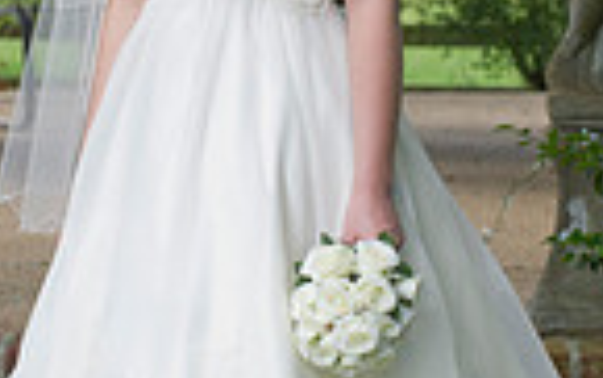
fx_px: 5462
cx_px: 243
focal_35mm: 332
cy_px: 0
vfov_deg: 4.0
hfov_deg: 6.3
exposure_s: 1/200
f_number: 6.3
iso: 500
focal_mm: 105
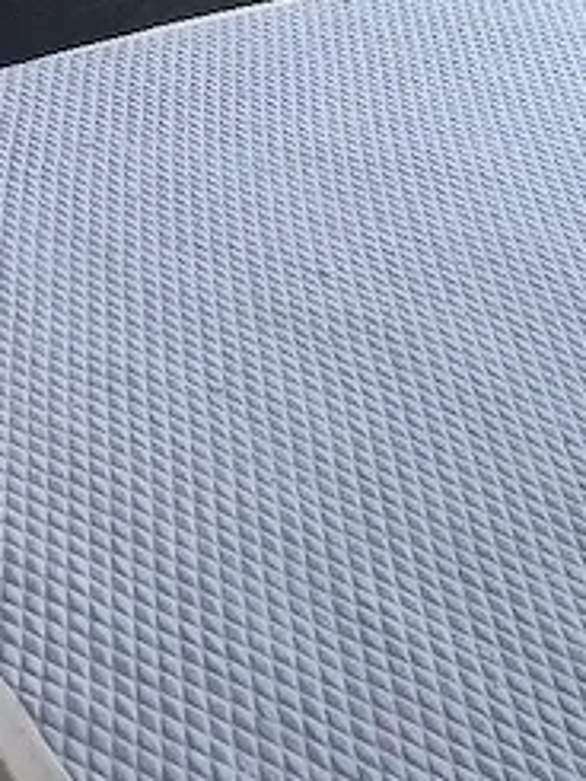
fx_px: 1691
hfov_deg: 18.6
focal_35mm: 75
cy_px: -440
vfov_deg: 21.2
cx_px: -121
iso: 640
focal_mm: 5.4
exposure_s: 1/100
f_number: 1.8
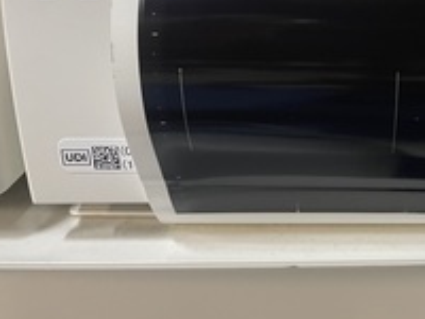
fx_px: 638
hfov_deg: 35.4
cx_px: 351
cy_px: 47
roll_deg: -0.4
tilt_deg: -15.3
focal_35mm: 52
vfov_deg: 27.3
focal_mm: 4.2
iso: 640
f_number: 1.6
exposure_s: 1/30
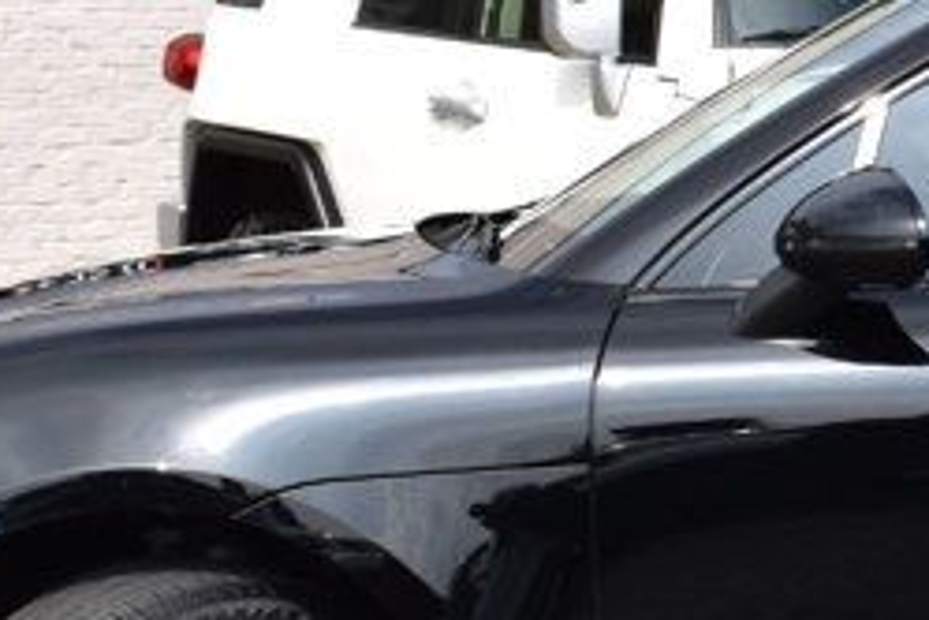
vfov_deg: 7.9
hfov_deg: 11.5
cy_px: 433
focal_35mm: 173
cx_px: 1261
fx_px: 4464
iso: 360
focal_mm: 28
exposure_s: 1/500
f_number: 11
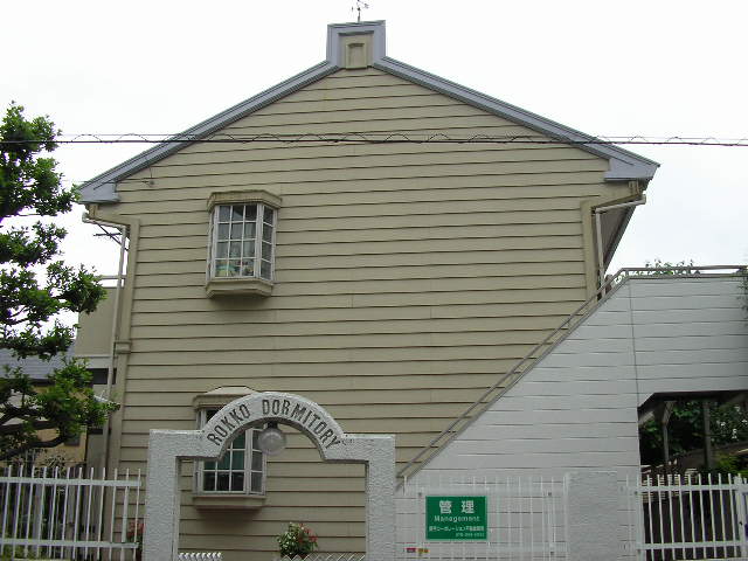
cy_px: 280
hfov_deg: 49.0
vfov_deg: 37.7
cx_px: 374
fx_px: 821
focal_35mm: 38
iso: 71
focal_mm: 5.8
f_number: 4.1
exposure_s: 1/358
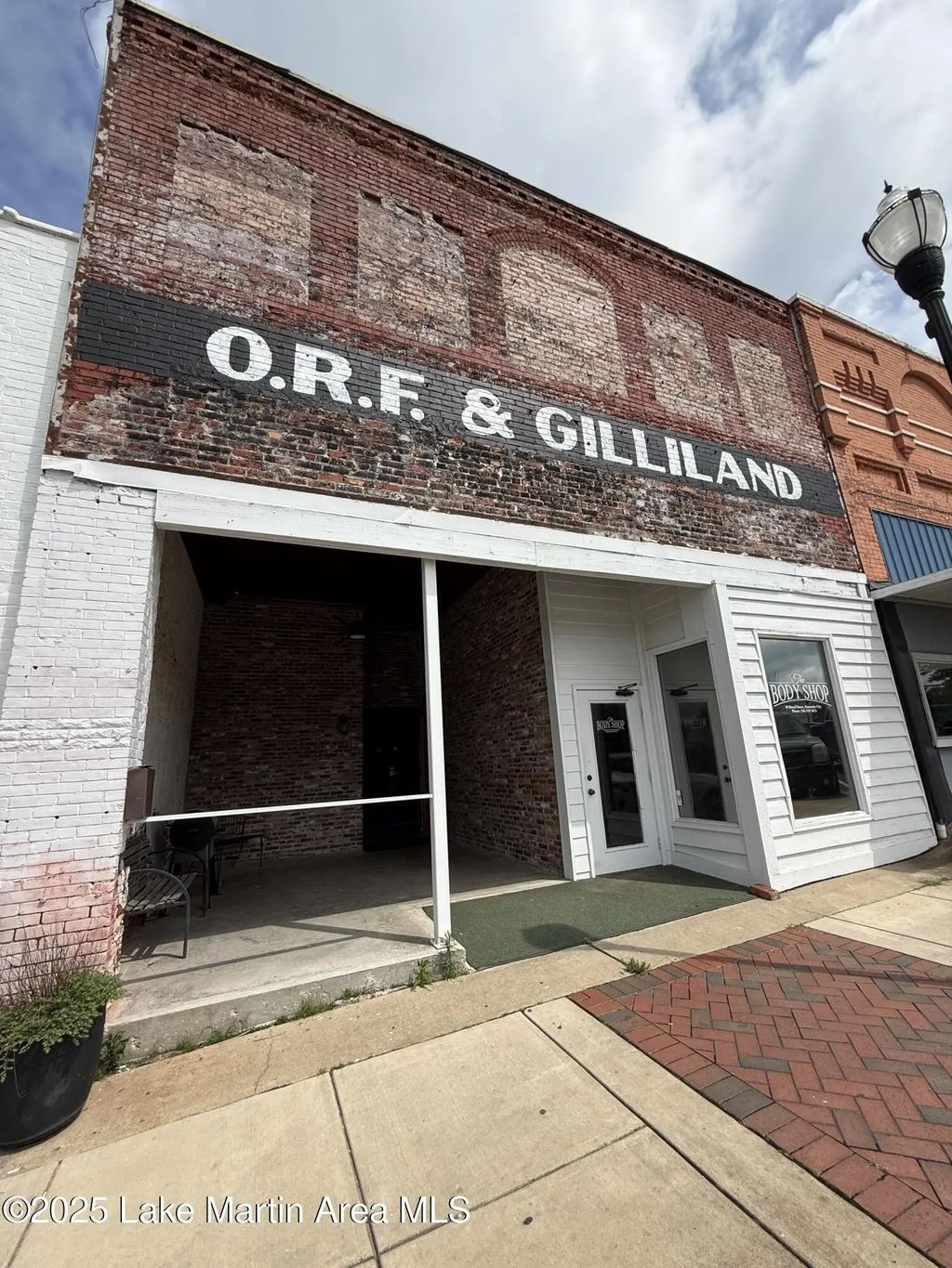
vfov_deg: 102.1
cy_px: 634
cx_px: 476
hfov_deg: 85.7
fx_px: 513
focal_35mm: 14
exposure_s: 1/2320
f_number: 2.2
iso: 50
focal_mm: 2.22
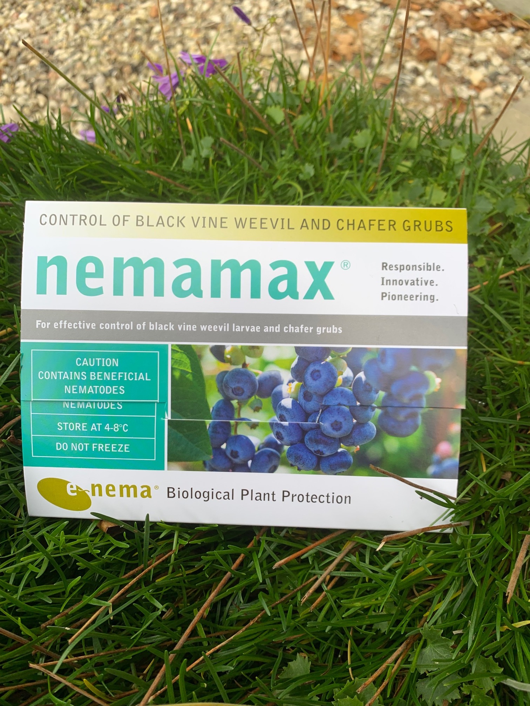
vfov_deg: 67.3
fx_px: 531
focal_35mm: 26
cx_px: 265
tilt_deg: -54.9
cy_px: 353
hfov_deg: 53.1
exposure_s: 1/124
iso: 25
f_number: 1.8
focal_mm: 4.25
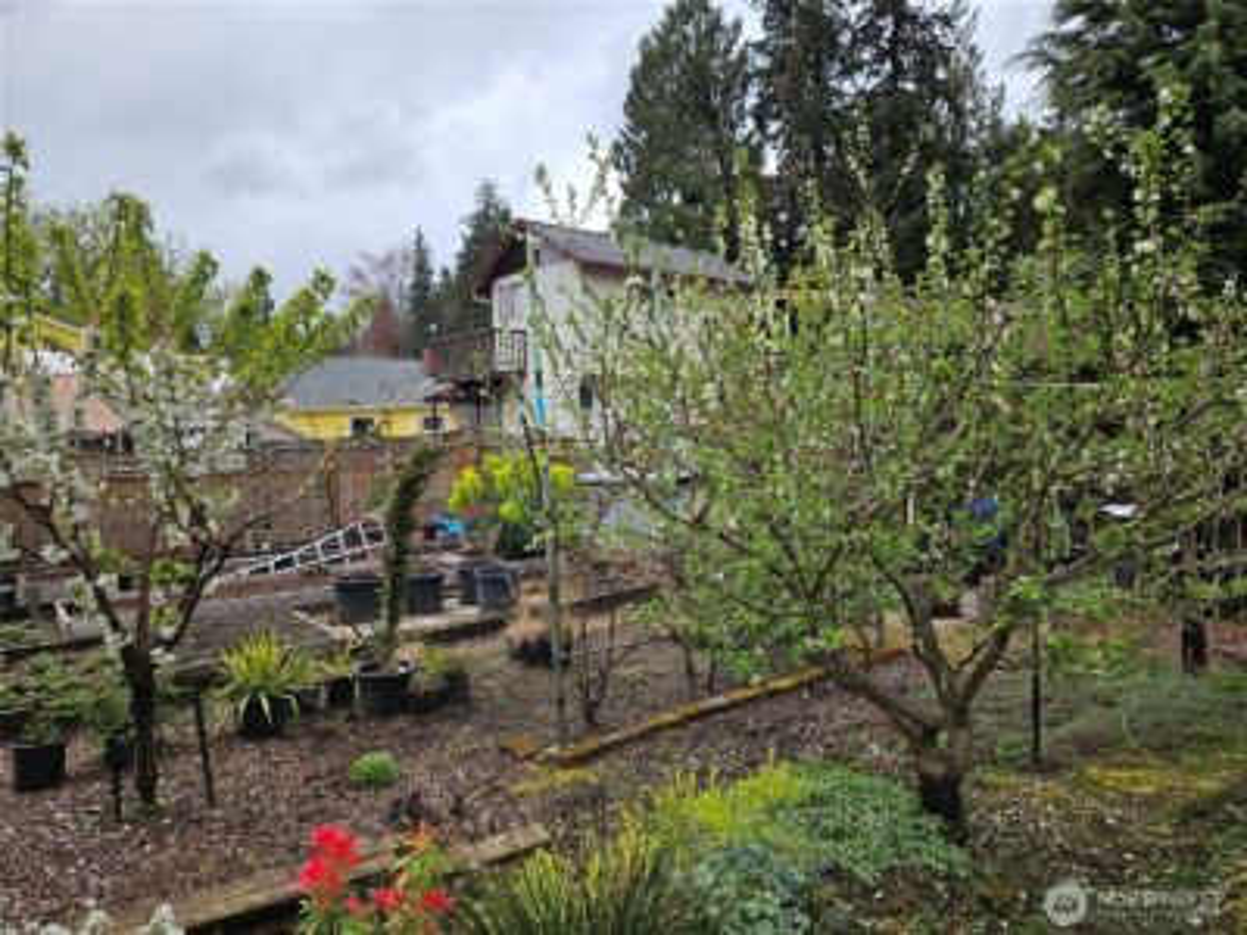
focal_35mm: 23
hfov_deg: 73.9
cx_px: 624
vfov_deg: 58.9
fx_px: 829
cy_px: 468
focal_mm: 5.4
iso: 25
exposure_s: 1/779
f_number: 1.8
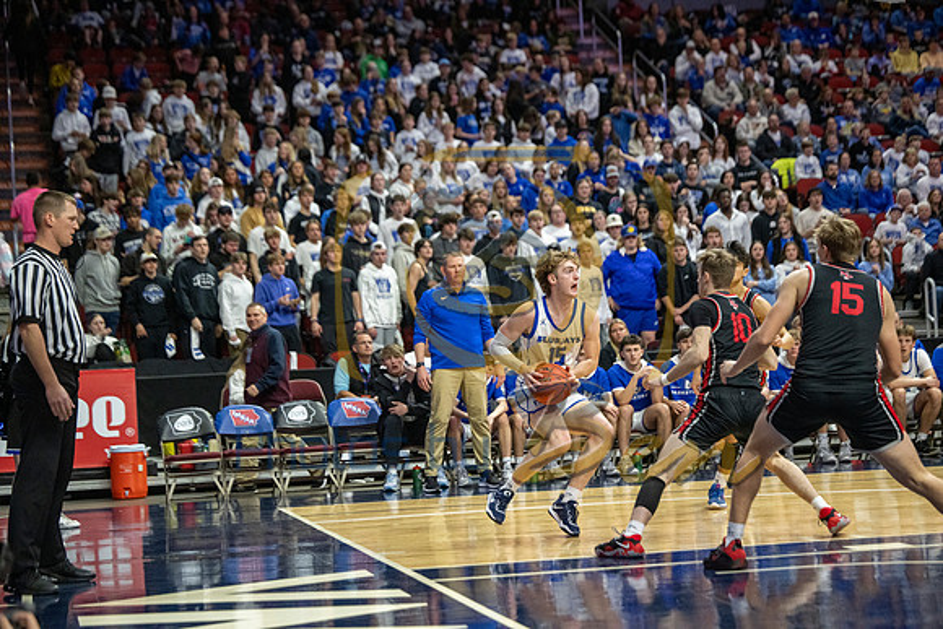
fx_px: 2148
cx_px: 472
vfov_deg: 16.7
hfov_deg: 24.8
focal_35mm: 82
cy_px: 314
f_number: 2.8
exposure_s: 1/1250
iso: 2500
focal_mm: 82
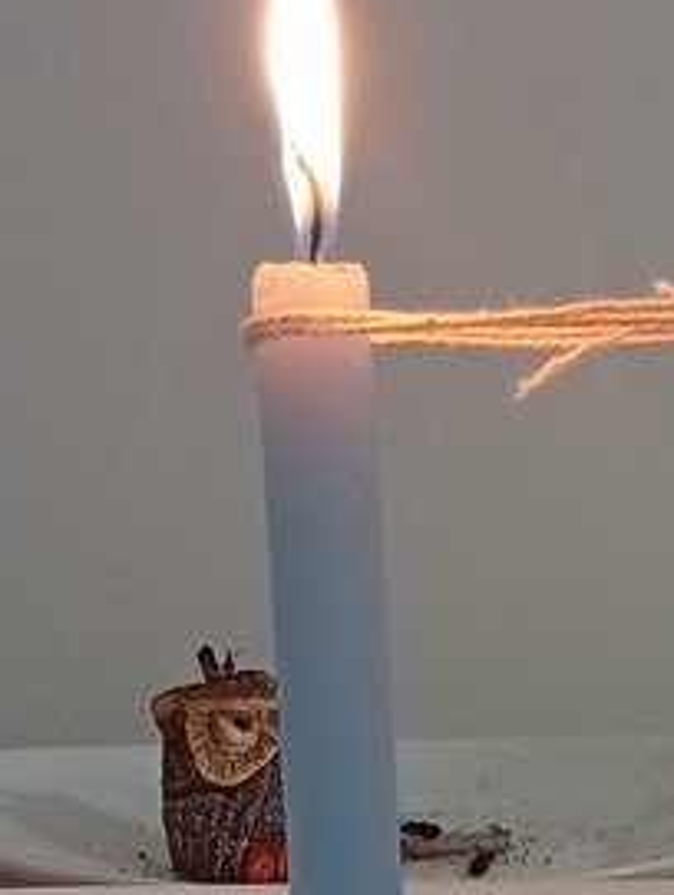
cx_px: 581
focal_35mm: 106
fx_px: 2745
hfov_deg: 13.9
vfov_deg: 18.4
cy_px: 689
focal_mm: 3.84
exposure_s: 1/50
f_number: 1.8
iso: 246
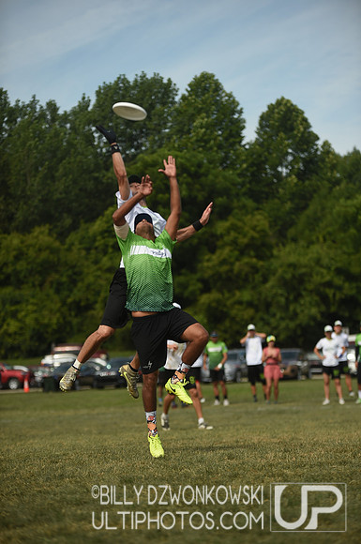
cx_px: 180
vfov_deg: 15.8
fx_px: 1961
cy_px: 272
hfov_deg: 10.5
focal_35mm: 130
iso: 100
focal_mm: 130
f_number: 2.8
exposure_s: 1/2000
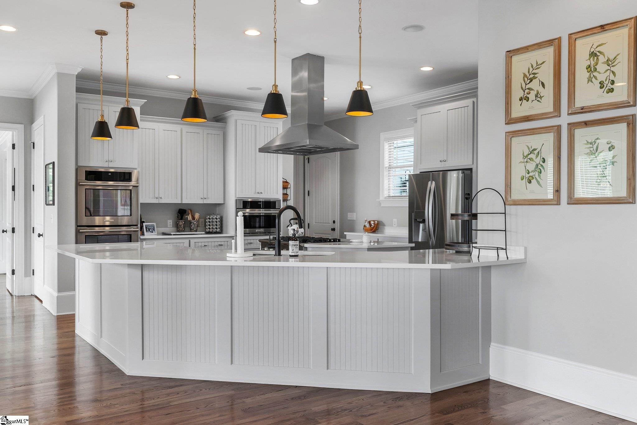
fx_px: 549
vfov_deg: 42.4
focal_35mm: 31
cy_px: 212
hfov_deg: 60.3
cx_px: 318
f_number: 8
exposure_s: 1/50
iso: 400
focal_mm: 31
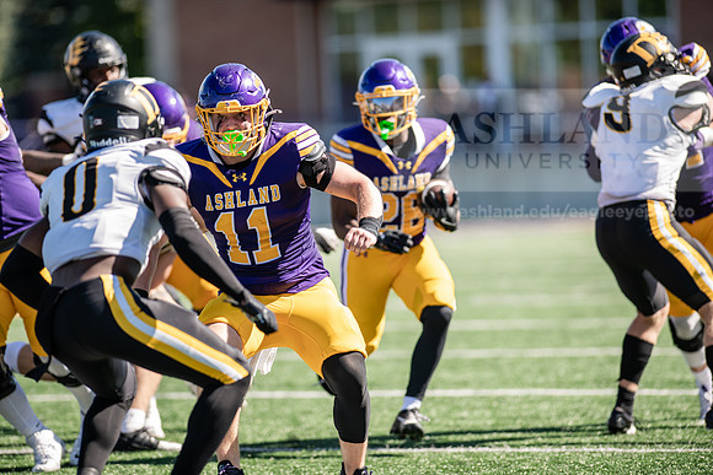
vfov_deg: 4.6
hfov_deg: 6.9
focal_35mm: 300
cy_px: 238
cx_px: 356
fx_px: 5943
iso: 200
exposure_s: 1/1000
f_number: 3.2
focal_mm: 300
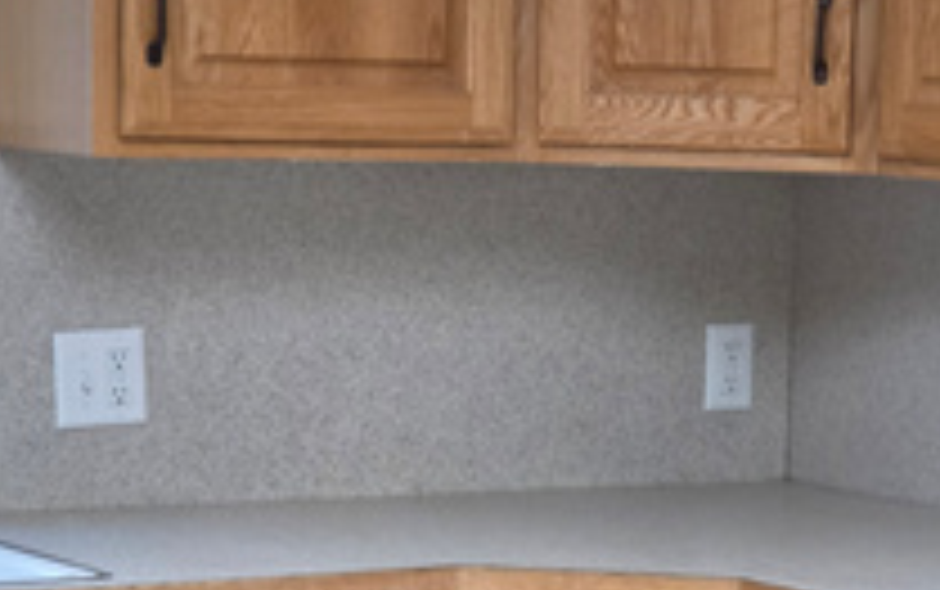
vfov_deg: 7.7
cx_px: 760
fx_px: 4307
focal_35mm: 168
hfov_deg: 12.4
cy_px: 806
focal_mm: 7
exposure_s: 1/66
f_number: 2.4
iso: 125
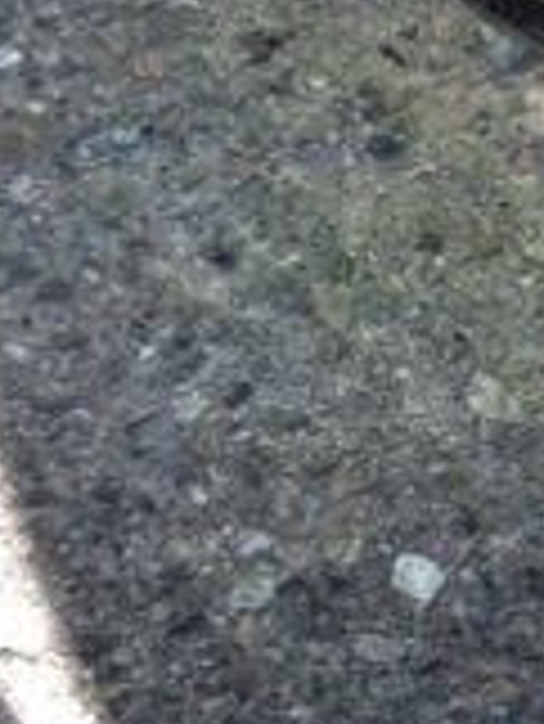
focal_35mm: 174
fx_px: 3641
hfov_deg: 8.1
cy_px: -36
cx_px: 1079
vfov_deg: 11.2
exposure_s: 1/260
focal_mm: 4.28
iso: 50
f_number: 2.4
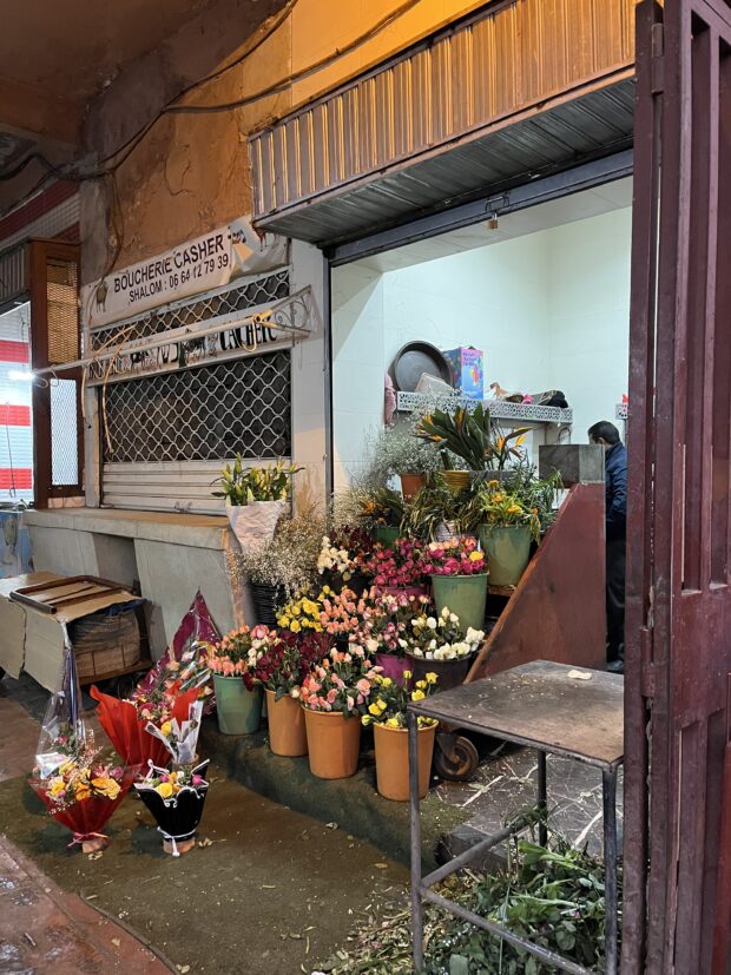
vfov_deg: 67.3
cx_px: 366
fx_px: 732
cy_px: 488
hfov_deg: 53.1
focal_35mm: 26
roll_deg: +0.0
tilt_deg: -1.7
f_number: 1.6
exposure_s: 1/50
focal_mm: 5.1
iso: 500
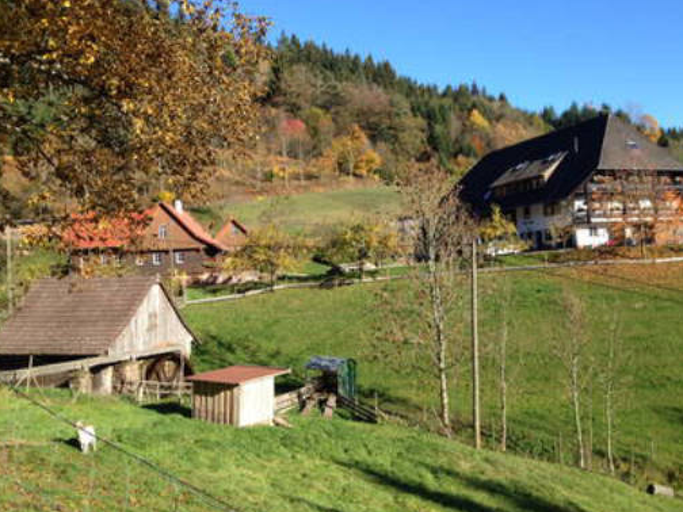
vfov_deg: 38.7
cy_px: 247
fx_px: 730
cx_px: 346
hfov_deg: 50.1
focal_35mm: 37
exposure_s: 1/778
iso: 50
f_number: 2.4
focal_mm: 4.28
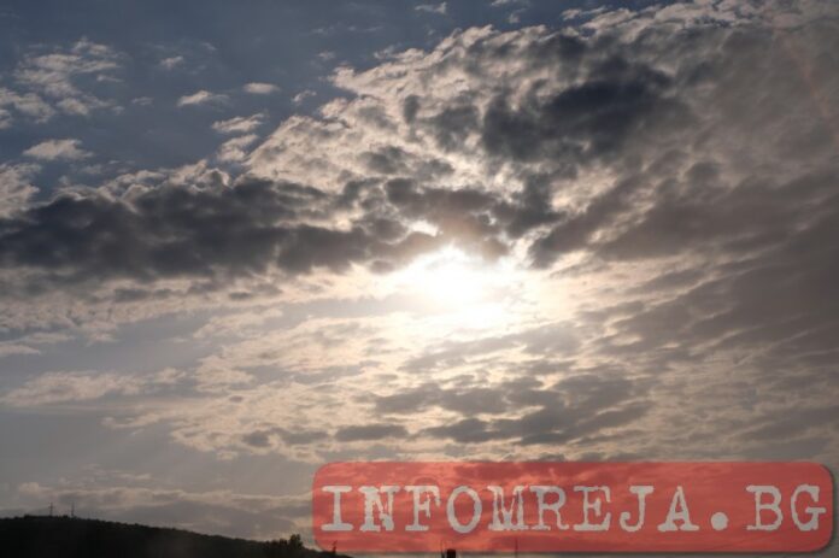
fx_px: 1747
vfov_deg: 18.2
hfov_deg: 27.0
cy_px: 279
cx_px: 420
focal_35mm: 75
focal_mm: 50
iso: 400
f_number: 18
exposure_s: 1/1500
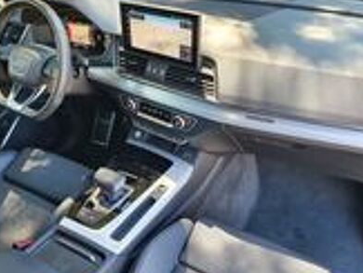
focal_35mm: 32
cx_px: 162
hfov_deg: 56.7
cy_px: 143
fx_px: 336
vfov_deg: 44.2
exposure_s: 1/100
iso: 125
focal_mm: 4.32
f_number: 2.4
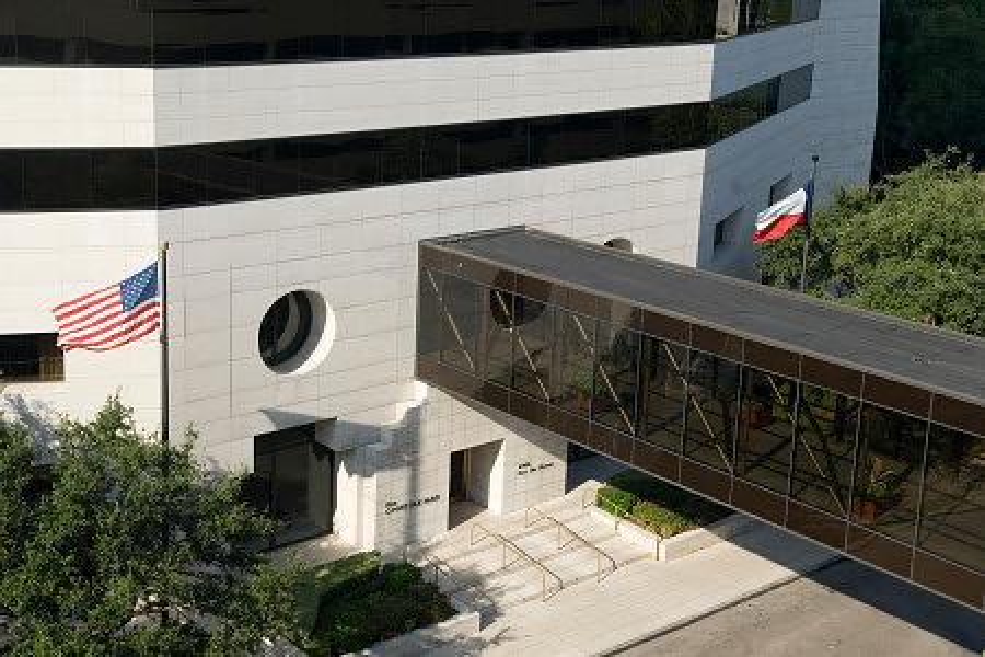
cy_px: 328
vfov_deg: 28.1
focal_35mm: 48
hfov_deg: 41.1
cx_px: 492
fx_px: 1313
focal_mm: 32
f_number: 8
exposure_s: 1/320
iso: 400
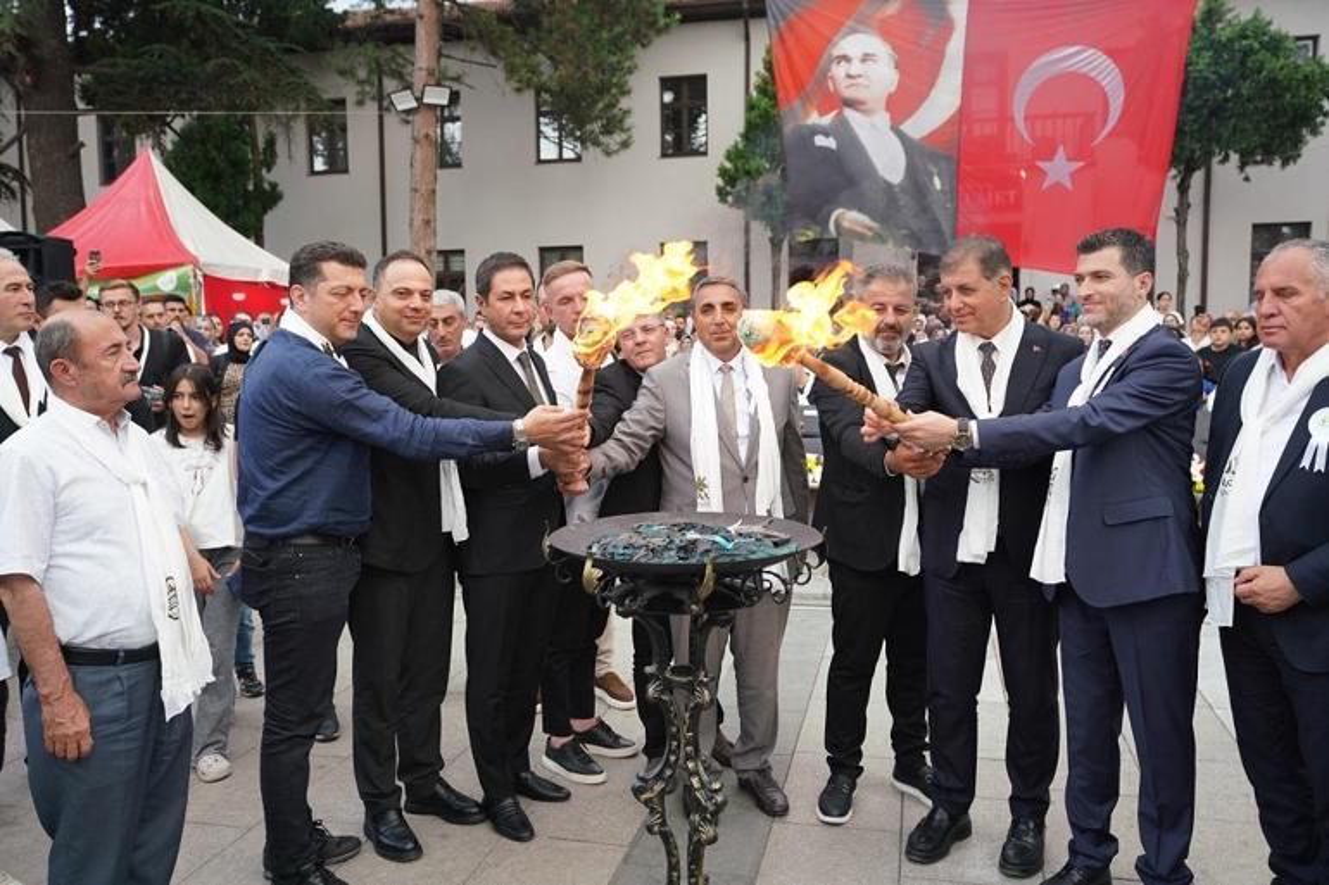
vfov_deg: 43.6
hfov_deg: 61.9
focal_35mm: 30
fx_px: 1107
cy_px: 442
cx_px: 664
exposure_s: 1/100
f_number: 5
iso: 500
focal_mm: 30
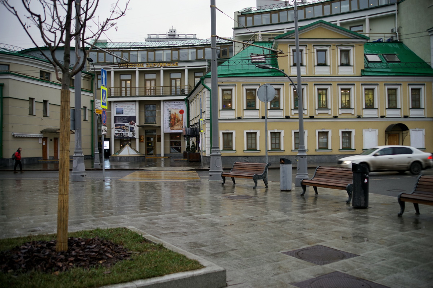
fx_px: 421
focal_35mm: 35
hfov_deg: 54.4
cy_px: 144
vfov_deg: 37.9
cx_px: 216
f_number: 4
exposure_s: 1/60
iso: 250
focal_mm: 35
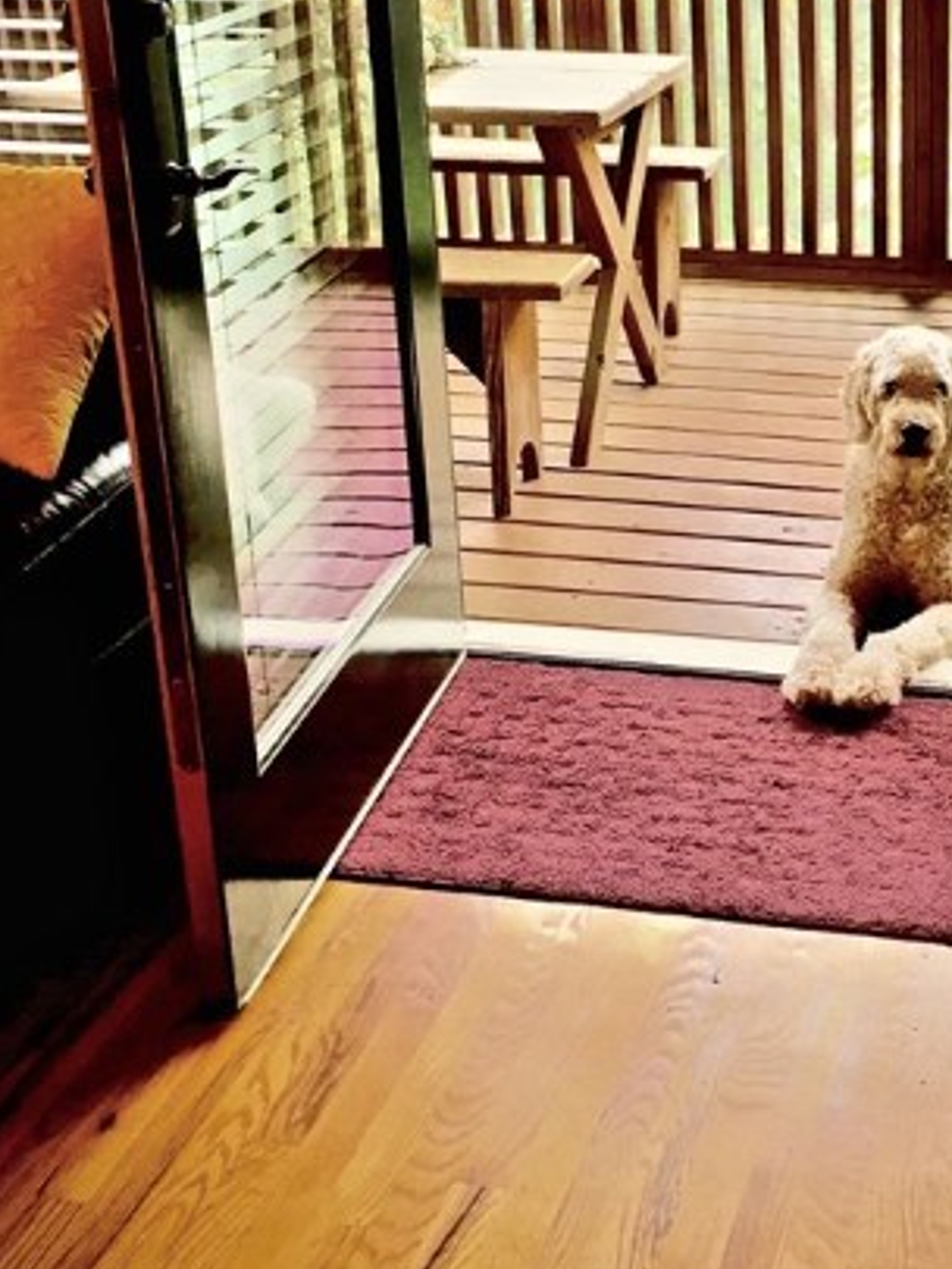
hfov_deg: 26.0
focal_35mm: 55
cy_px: 457
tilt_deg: -18.8
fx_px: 2016
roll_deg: +0.2
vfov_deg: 34.7
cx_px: 792
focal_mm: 4.15
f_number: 2.2
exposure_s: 1/30
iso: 64
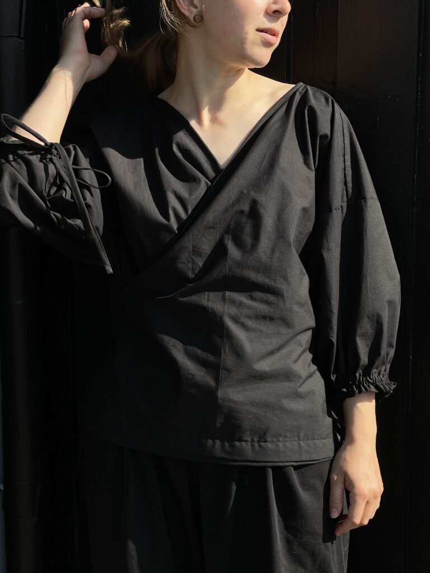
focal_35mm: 64
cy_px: 286
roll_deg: +0.0
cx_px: 215
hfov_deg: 22.9
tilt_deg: -9.9
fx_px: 1060
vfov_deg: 30.3
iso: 32
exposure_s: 1/652
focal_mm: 7.5
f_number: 2.2
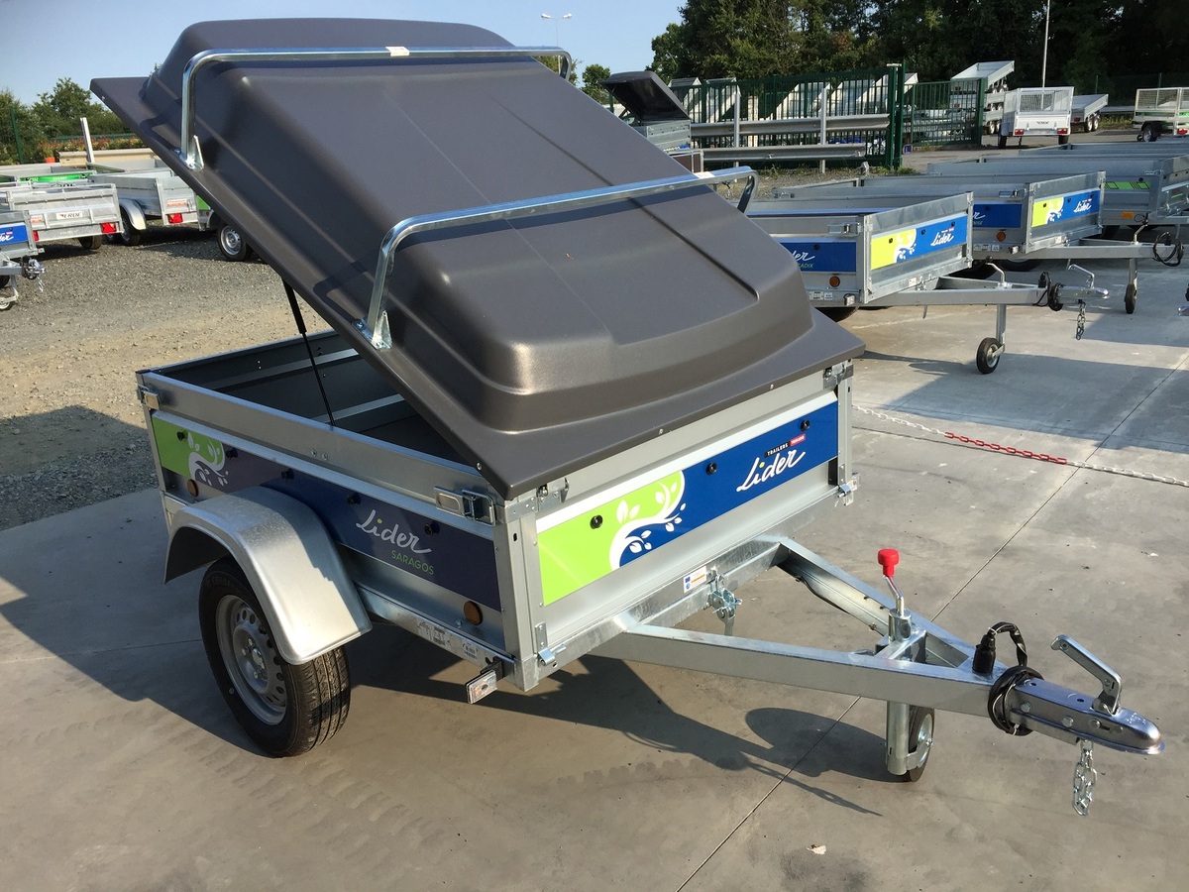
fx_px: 996
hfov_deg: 61.7
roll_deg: +2.8
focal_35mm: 29
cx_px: 594
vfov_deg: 48.2
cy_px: 446
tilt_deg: -18.5
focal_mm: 4.15
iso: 32
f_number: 2.2
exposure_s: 1/1199
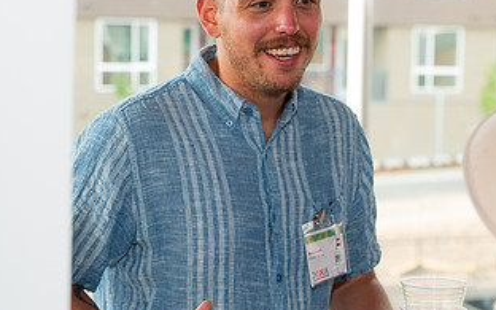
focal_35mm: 121
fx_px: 1636
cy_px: 157
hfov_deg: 17.1
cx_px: 393
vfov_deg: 10.8
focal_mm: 64
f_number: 4.5
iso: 1250
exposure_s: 1/500
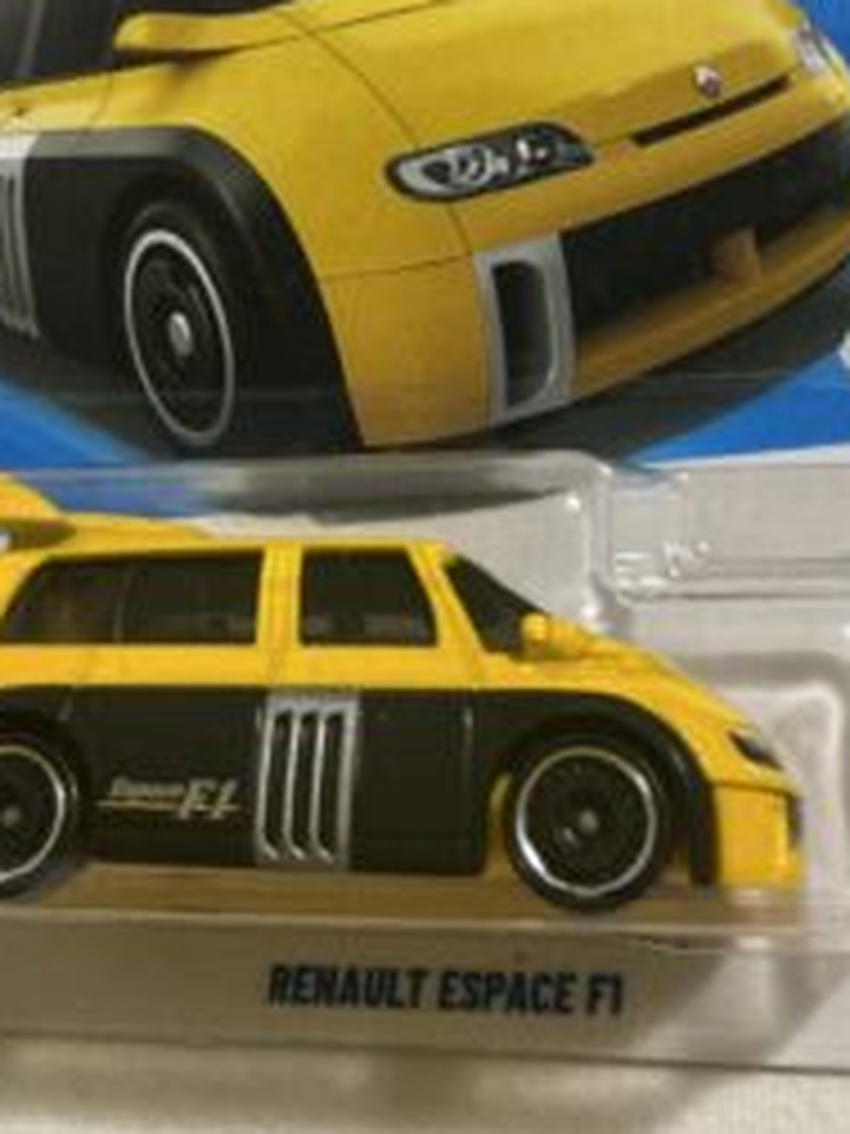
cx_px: 427
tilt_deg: -64.9
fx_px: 1506
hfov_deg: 31.5
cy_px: 288
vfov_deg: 40.1
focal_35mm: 46
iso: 400
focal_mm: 3
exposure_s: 1/30
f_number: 1.8
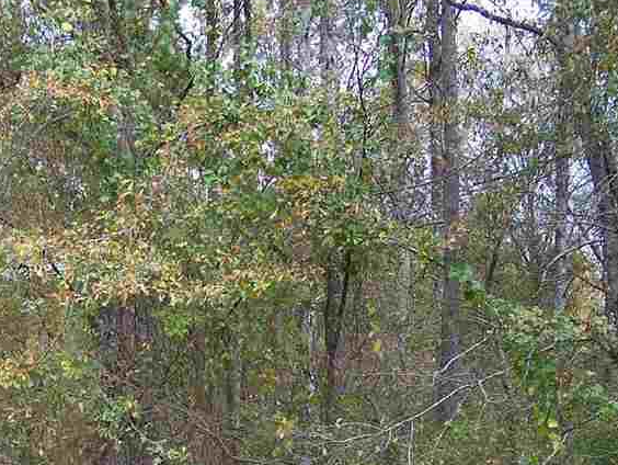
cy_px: 456
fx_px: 1537
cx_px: 116
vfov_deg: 16.8
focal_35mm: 86
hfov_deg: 22.4
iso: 80
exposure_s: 1/60
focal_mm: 6.3
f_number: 2.8
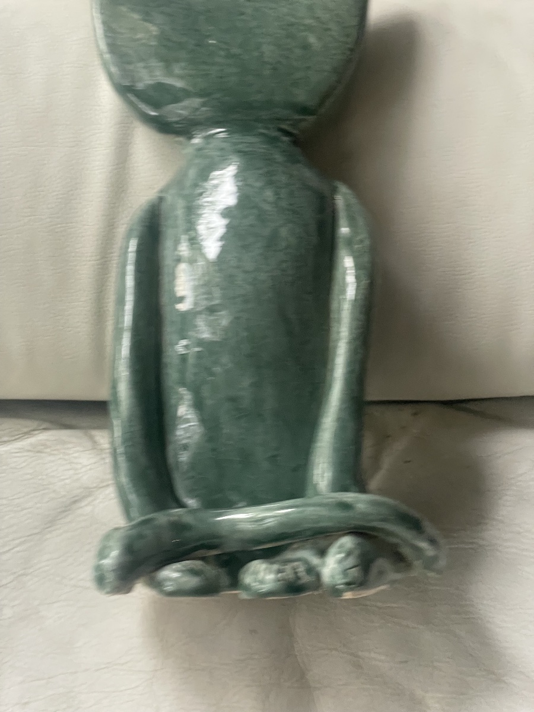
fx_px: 1070
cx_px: 267
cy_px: 356
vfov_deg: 36.8
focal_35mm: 52
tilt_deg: -67.5
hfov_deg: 28.0
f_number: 2
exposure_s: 1/60
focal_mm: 6
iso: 320
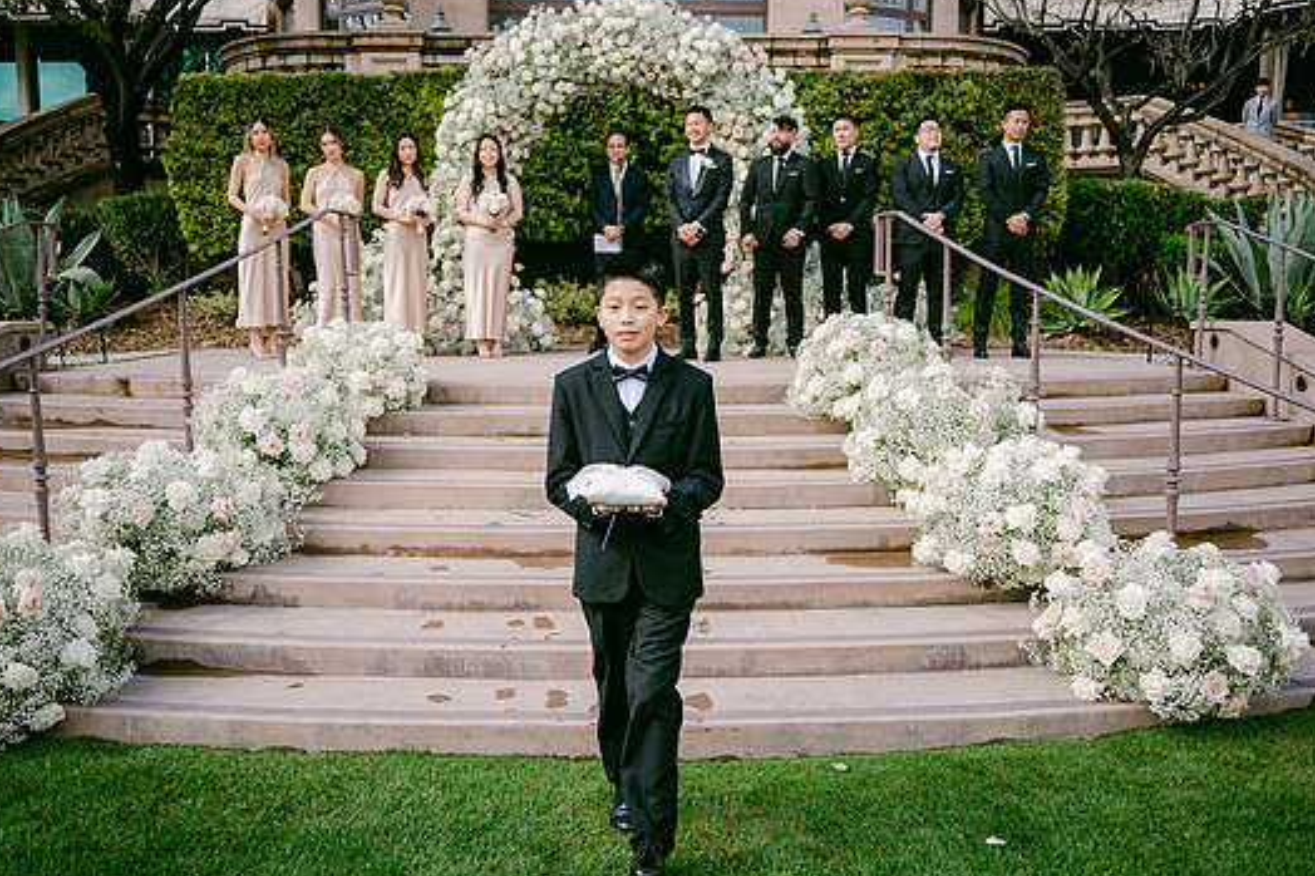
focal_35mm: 31
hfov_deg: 60.3
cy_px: 407
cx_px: 650
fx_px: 1132
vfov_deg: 42.3
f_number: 2.8
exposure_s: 1/1600
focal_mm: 28
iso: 100
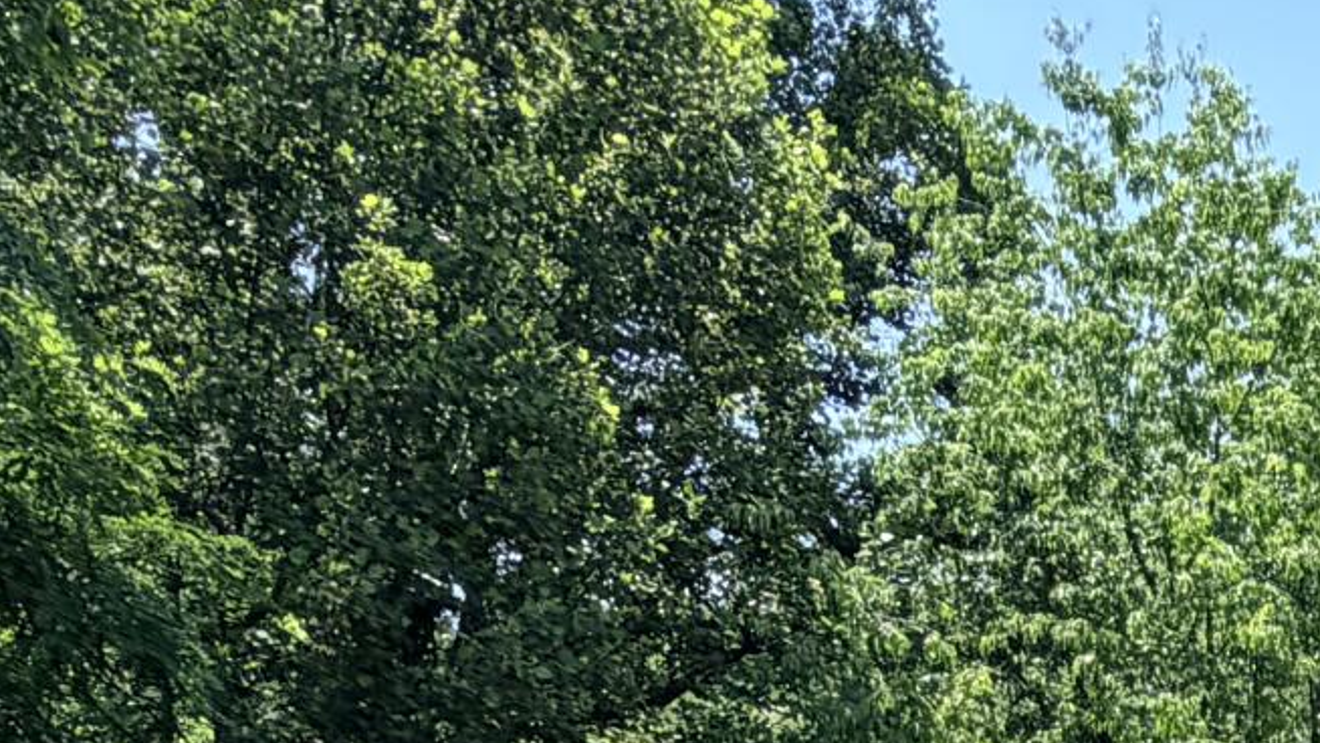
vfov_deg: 14.4
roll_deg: -5.0
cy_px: 1482
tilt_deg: -7.5
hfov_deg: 27.6
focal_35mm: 70
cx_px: 1443
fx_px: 2450
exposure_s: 1/770
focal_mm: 2.22
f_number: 2.2
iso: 40
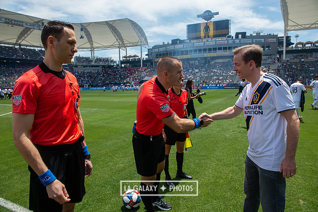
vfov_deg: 53.2
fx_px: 212
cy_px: 106
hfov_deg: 73.7
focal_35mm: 24
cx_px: 159
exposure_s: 1/800
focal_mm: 24
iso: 200
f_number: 5.6
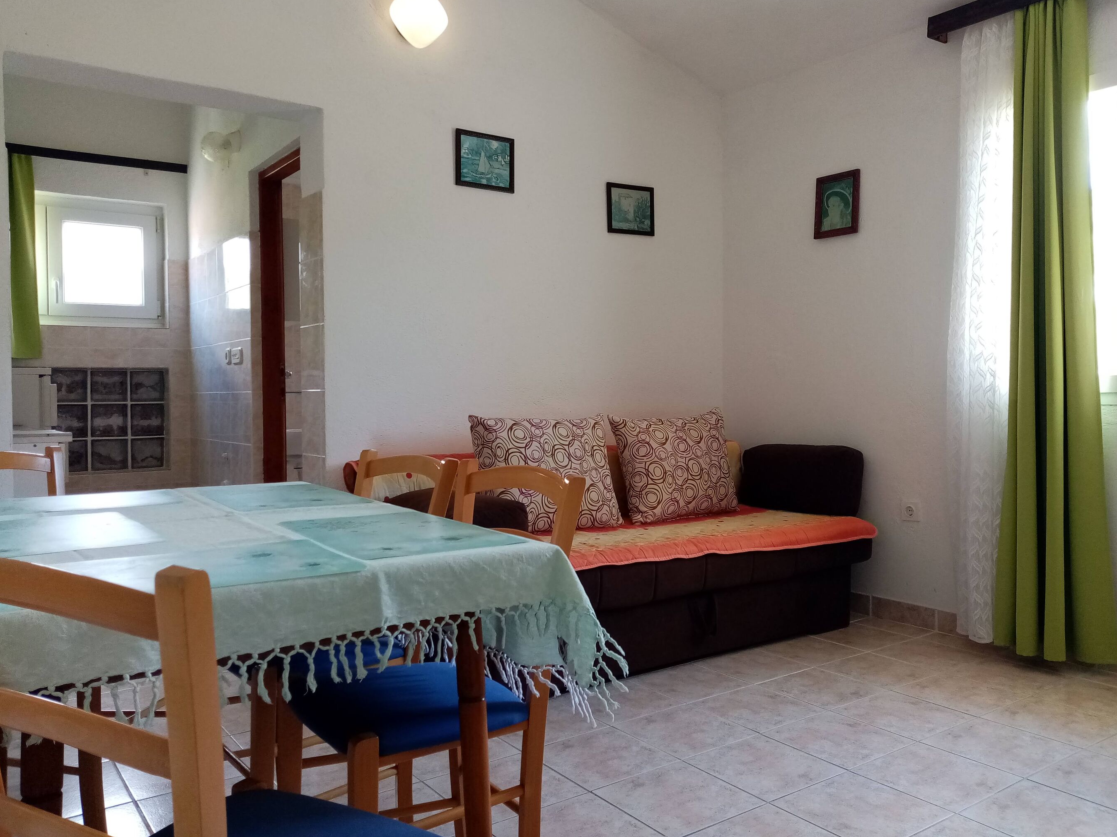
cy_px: 403
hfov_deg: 65.3
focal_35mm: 27
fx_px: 871
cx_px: 578
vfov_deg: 51.3
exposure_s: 1/33.3
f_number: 1.8
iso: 148
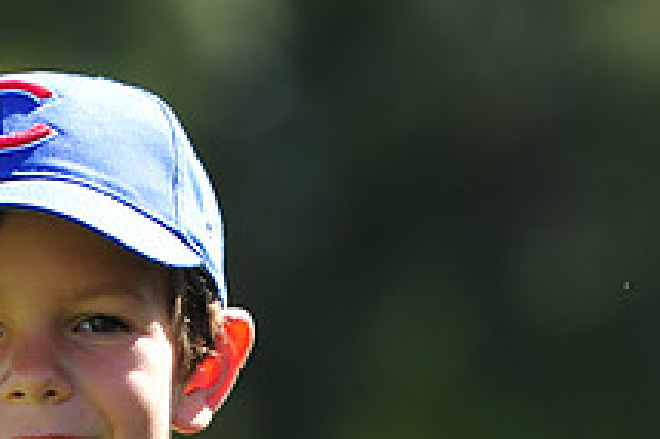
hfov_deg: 3.8
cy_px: 531
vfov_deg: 2.5
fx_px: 9874
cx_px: 58
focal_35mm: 539
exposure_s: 1/500
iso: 200
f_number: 4.5
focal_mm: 200
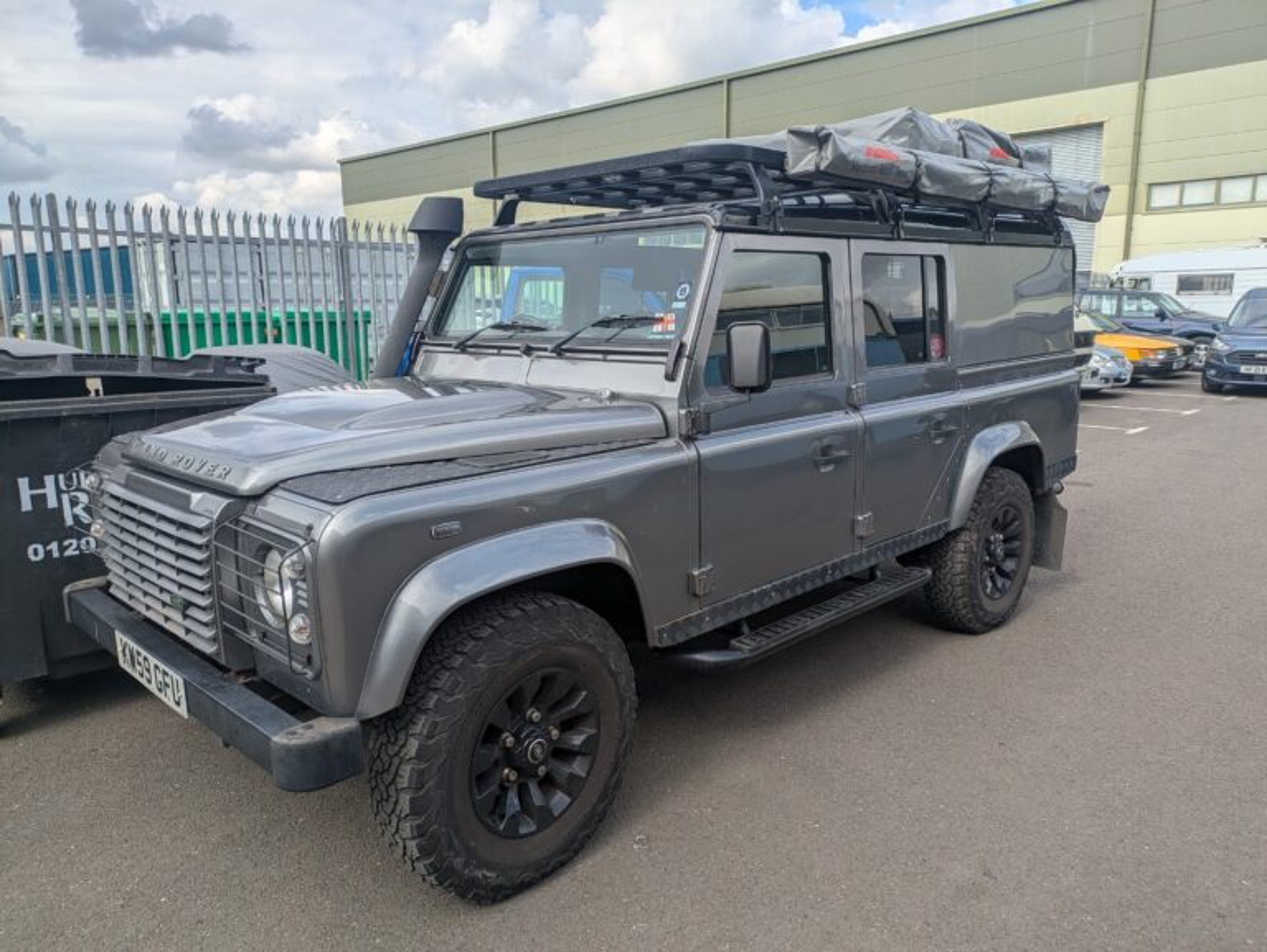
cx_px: 634
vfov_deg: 54.9
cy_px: 476
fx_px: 916
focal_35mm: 25
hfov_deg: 69.4
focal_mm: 5.43
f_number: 1.89
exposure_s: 1/1776
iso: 44
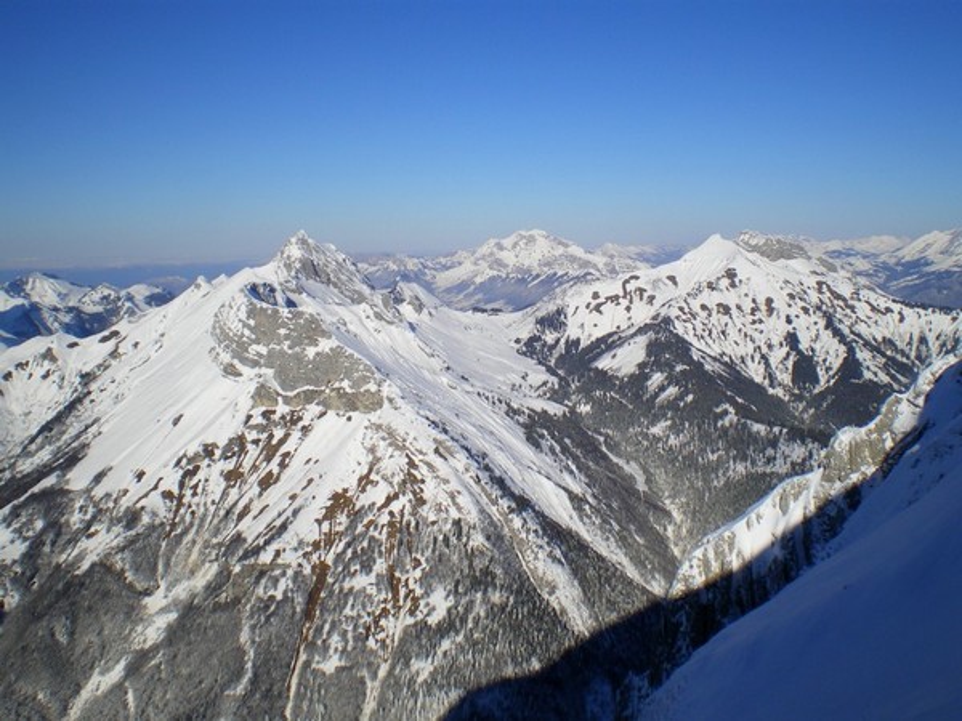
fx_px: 1056
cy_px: 360
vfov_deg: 37.7
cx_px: 481
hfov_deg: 49.0
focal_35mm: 38
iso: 64
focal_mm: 6.3
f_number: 4.6
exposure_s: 1/800
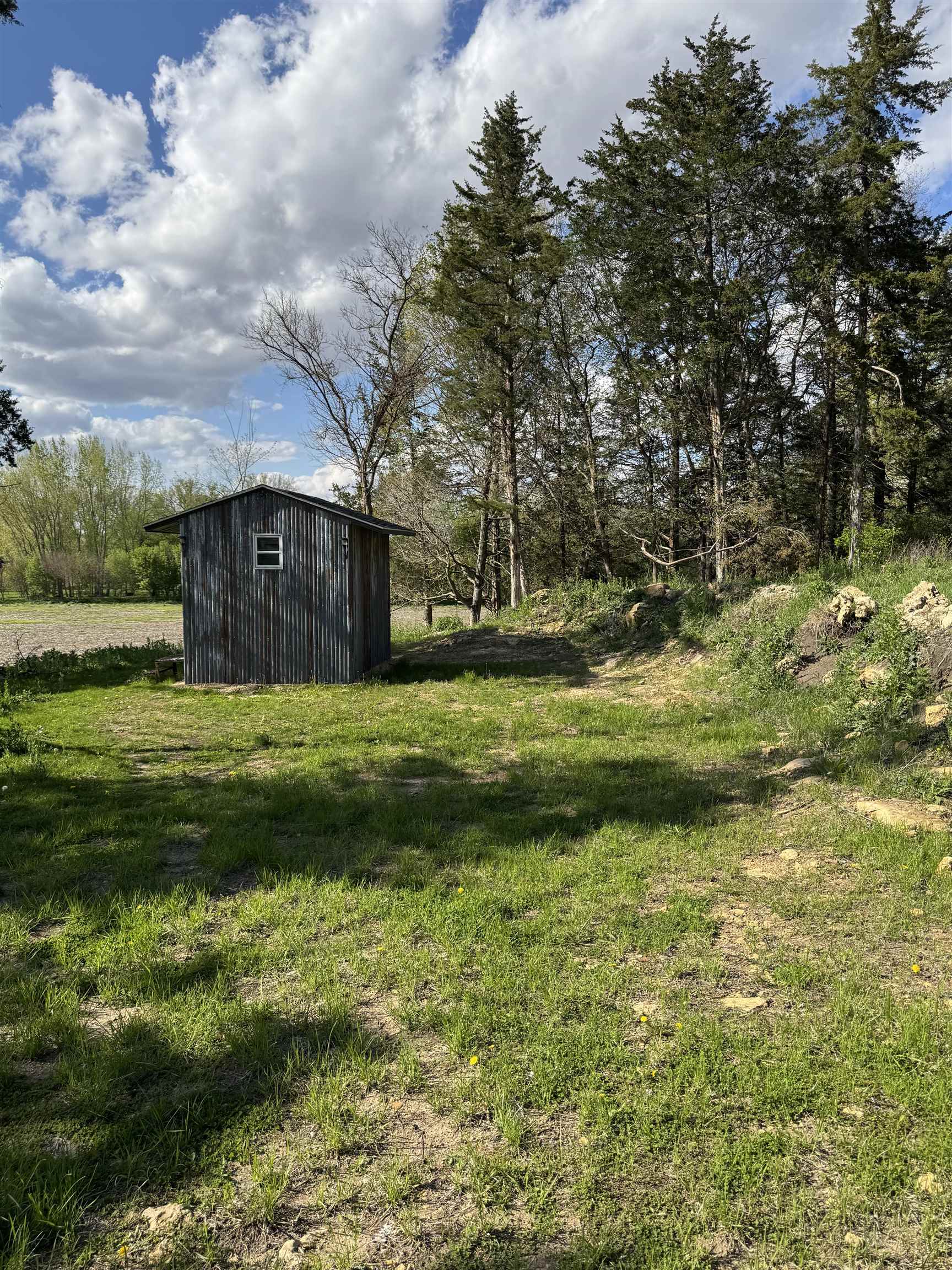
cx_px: 476
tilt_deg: -5.8
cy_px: 635
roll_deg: +0.7
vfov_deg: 71.6
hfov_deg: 56.8
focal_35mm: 24
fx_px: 880
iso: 80
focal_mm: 6.76
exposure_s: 1/2959
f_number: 1.78
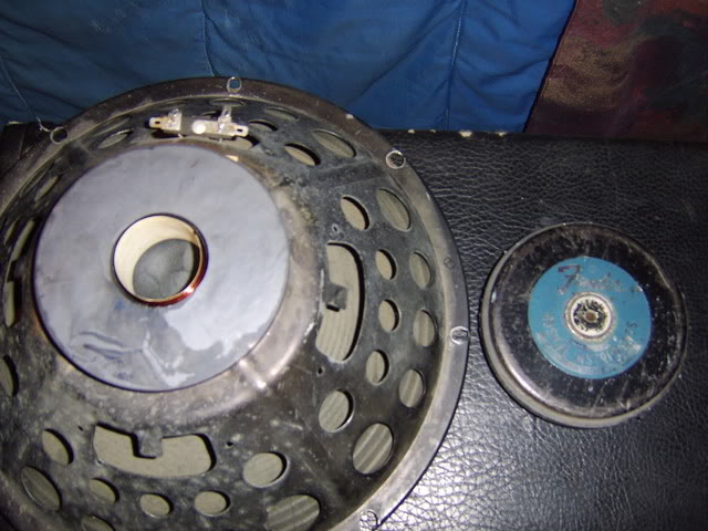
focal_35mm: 31
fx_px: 634
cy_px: 266
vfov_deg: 45.4
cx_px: 354
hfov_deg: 58.4
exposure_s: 1/30
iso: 141
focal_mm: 8.13
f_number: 2.7
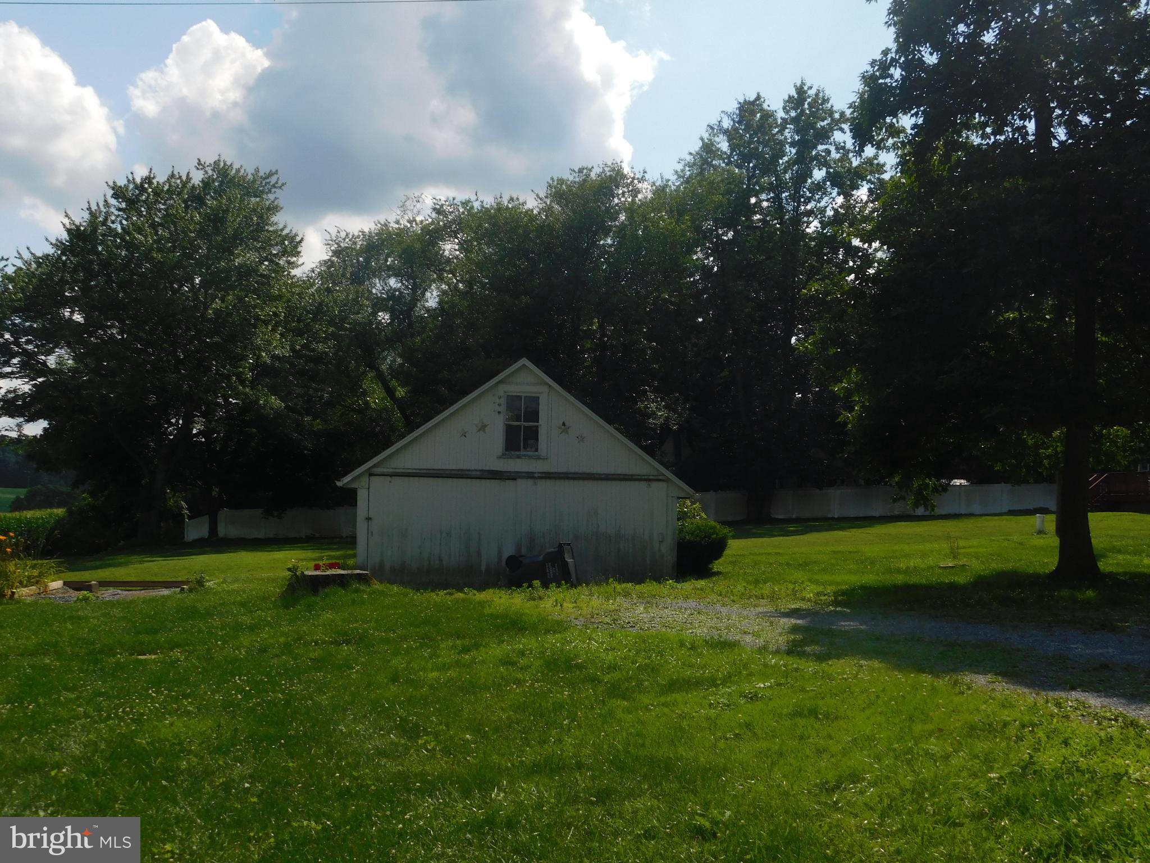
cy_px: 432
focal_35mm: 36
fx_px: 1196
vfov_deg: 39.7
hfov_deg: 51.4
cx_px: 575
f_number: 7
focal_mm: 6.3
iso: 125
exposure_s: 1/500
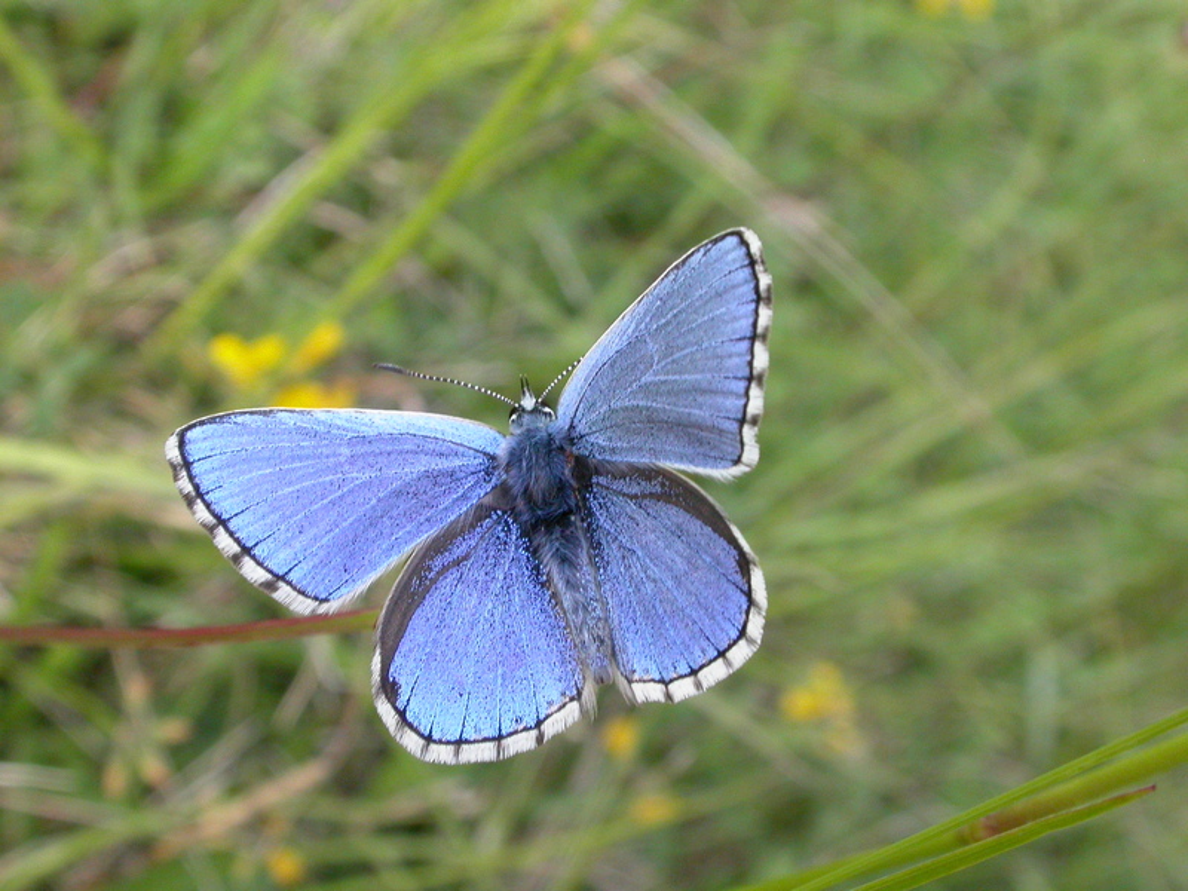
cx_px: 594
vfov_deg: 23.7
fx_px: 2128
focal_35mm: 62
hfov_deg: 31.2
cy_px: 446
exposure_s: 1/280
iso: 200
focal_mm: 12.9
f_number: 6.4
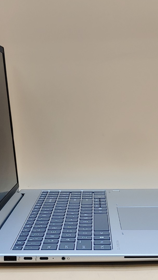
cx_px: 83
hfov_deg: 18.0
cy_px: 140
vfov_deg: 31.4
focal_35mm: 67
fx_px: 499
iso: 50
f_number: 1.8
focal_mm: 4.36
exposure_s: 1/129
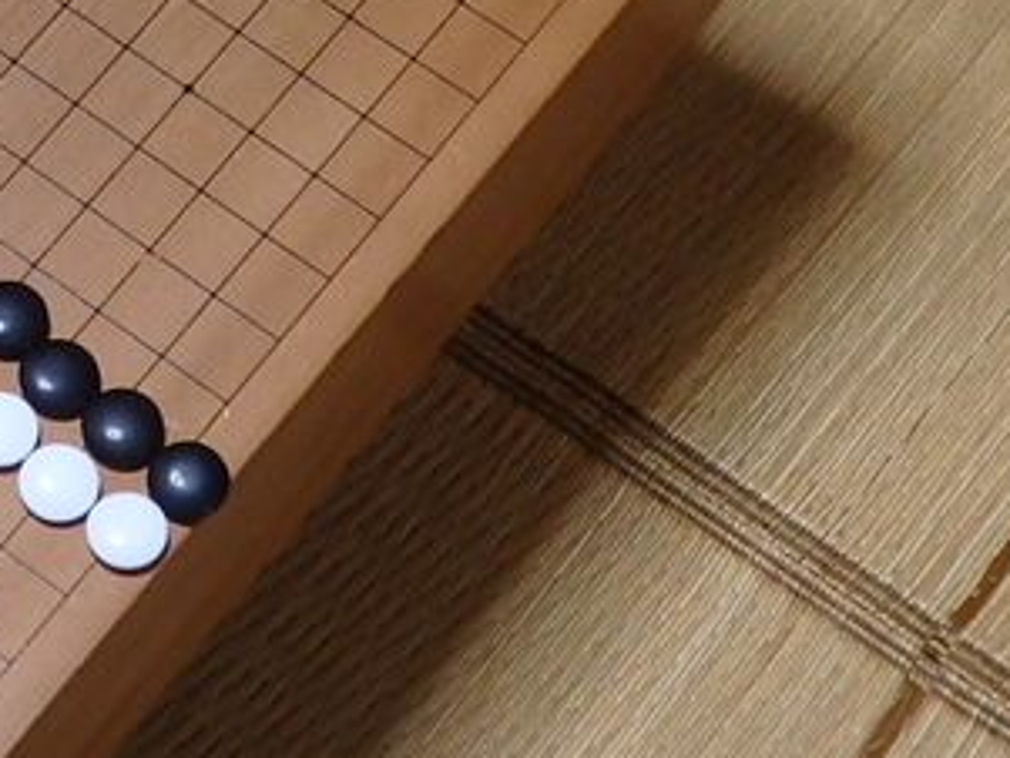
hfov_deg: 15.0
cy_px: 34
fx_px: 3678
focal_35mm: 126
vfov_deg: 11.7
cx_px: -238
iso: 320
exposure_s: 1/40
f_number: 3.6
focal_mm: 6.6
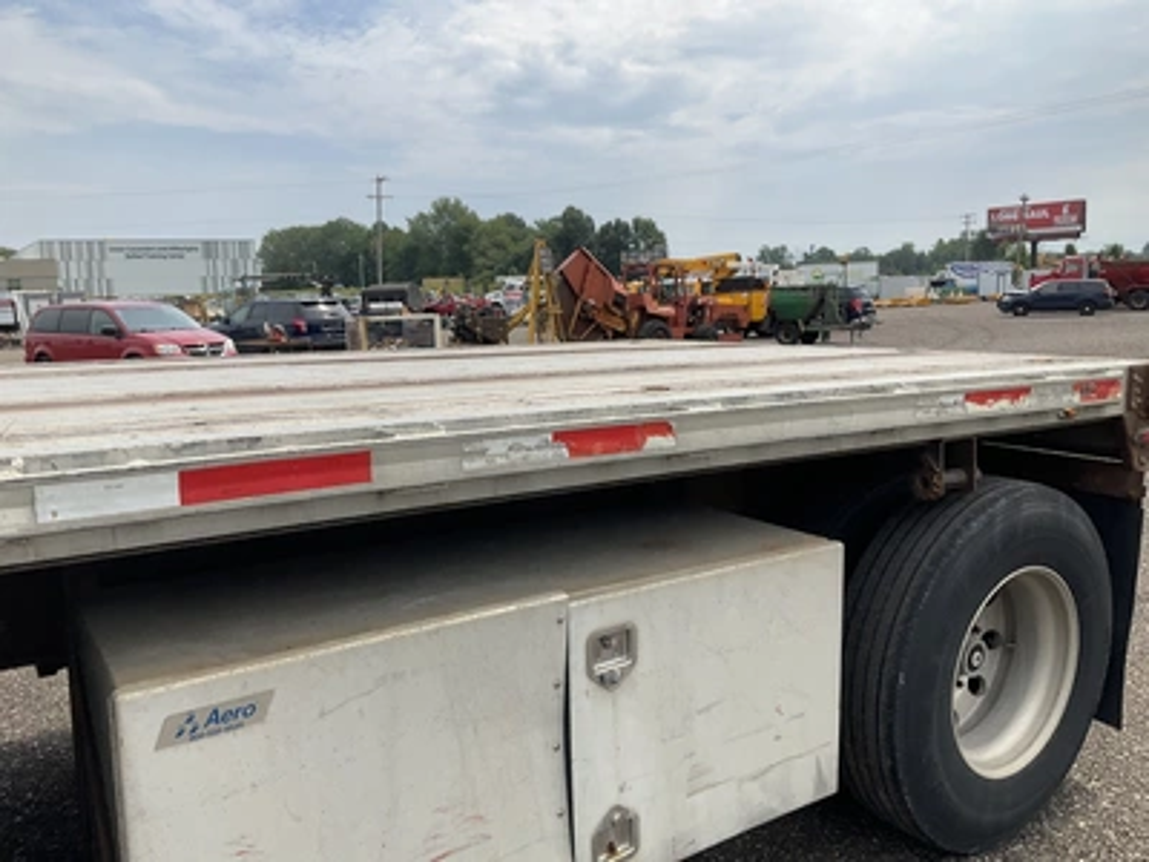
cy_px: 431
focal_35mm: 29
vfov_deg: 48.2
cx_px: 574
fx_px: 963
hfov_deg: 61.7
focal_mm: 3
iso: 25
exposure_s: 1/1626
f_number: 1.8
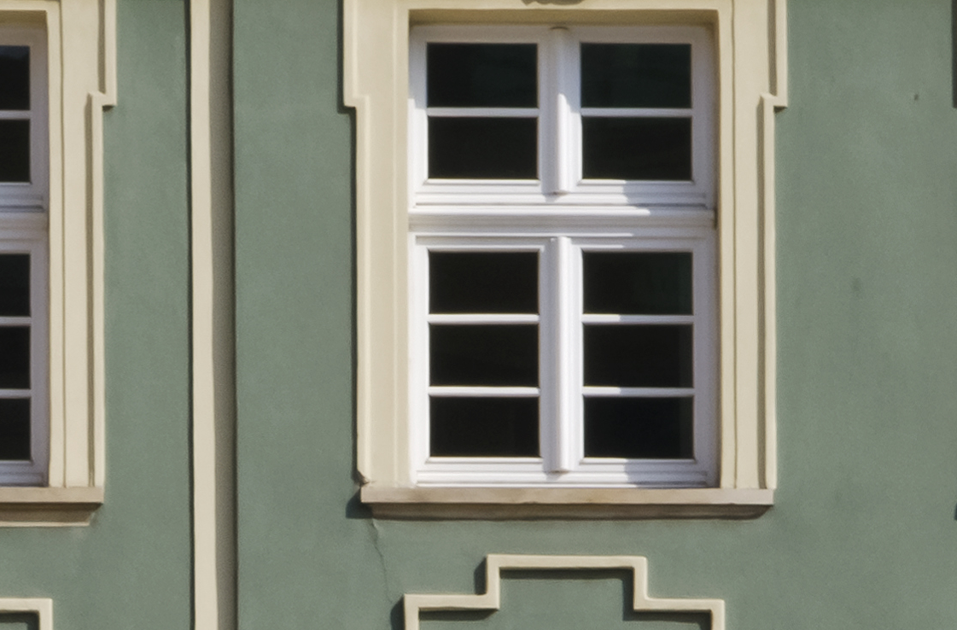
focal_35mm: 593
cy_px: 1193
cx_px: 74
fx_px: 15702
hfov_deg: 3.5
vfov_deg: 2.3
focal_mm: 90
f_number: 22
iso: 400
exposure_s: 1/100
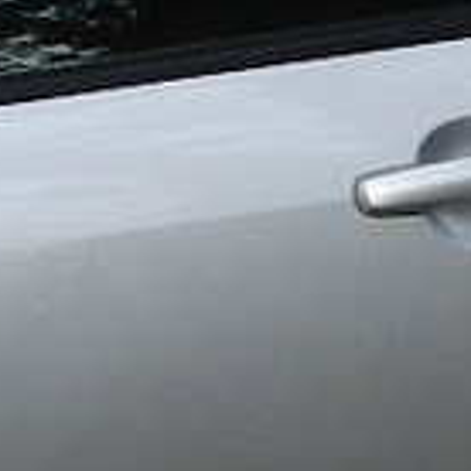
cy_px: 225
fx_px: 6542
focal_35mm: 425
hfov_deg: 4.1
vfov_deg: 4.1
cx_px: -55
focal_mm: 8.1
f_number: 4.2
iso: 160
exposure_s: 1/50
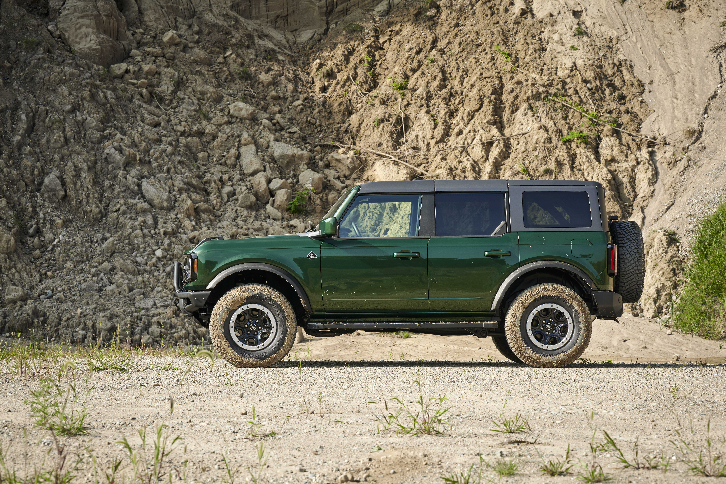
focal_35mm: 99
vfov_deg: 13.8
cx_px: 363
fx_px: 1996
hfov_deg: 20.6
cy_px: 242
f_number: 8
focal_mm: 99
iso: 100
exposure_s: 1/100
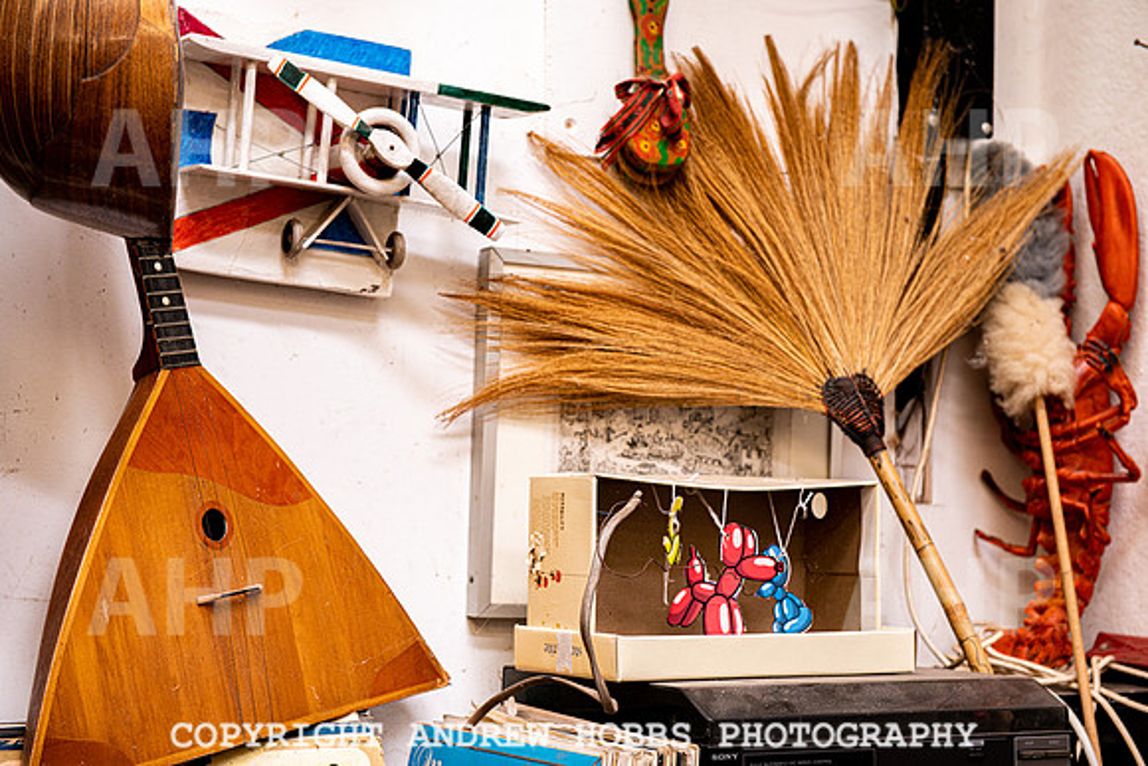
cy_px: 383
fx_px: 2233
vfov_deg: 19.5
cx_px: 574
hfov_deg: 28.8
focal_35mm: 70
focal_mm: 70
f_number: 5.6
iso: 64
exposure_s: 1/8
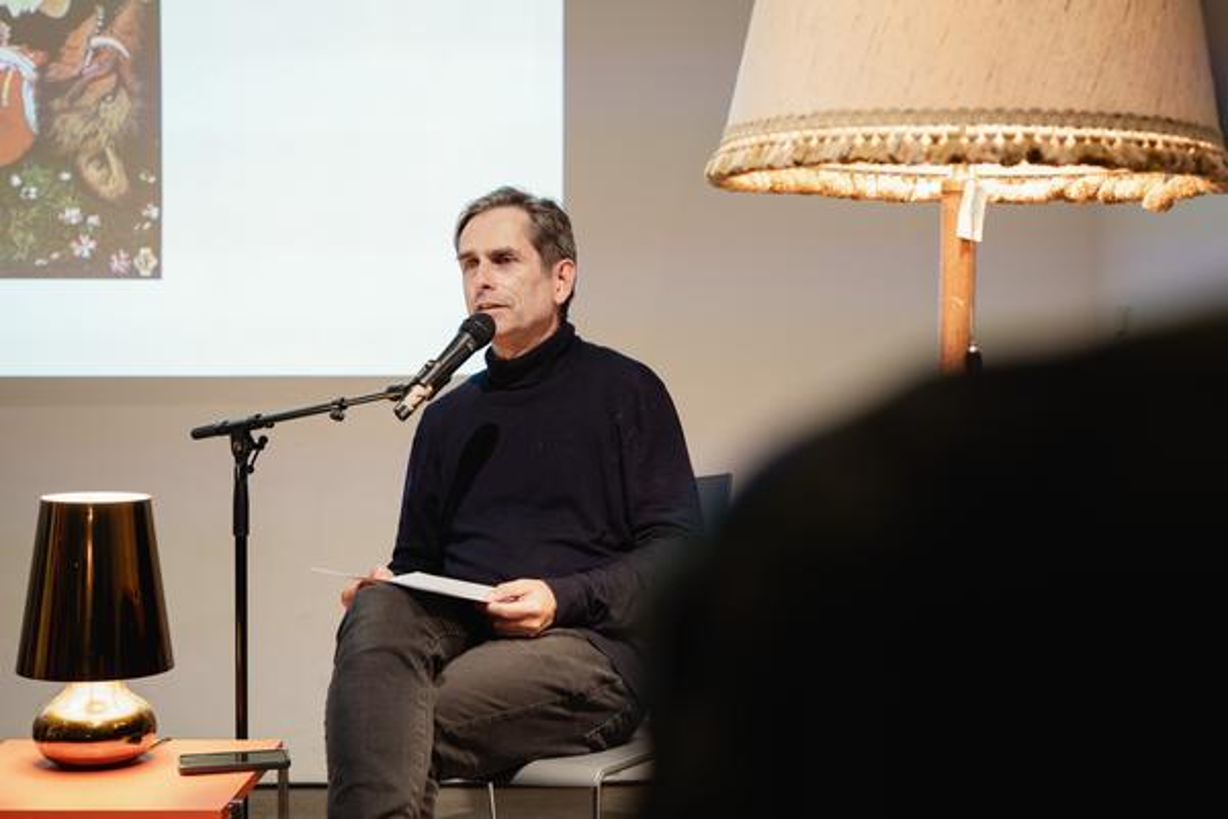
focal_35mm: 51
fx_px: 1743
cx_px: 622
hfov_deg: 38.8
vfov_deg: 26.4
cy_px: 409
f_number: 2.8
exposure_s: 1/50
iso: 1000
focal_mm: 50
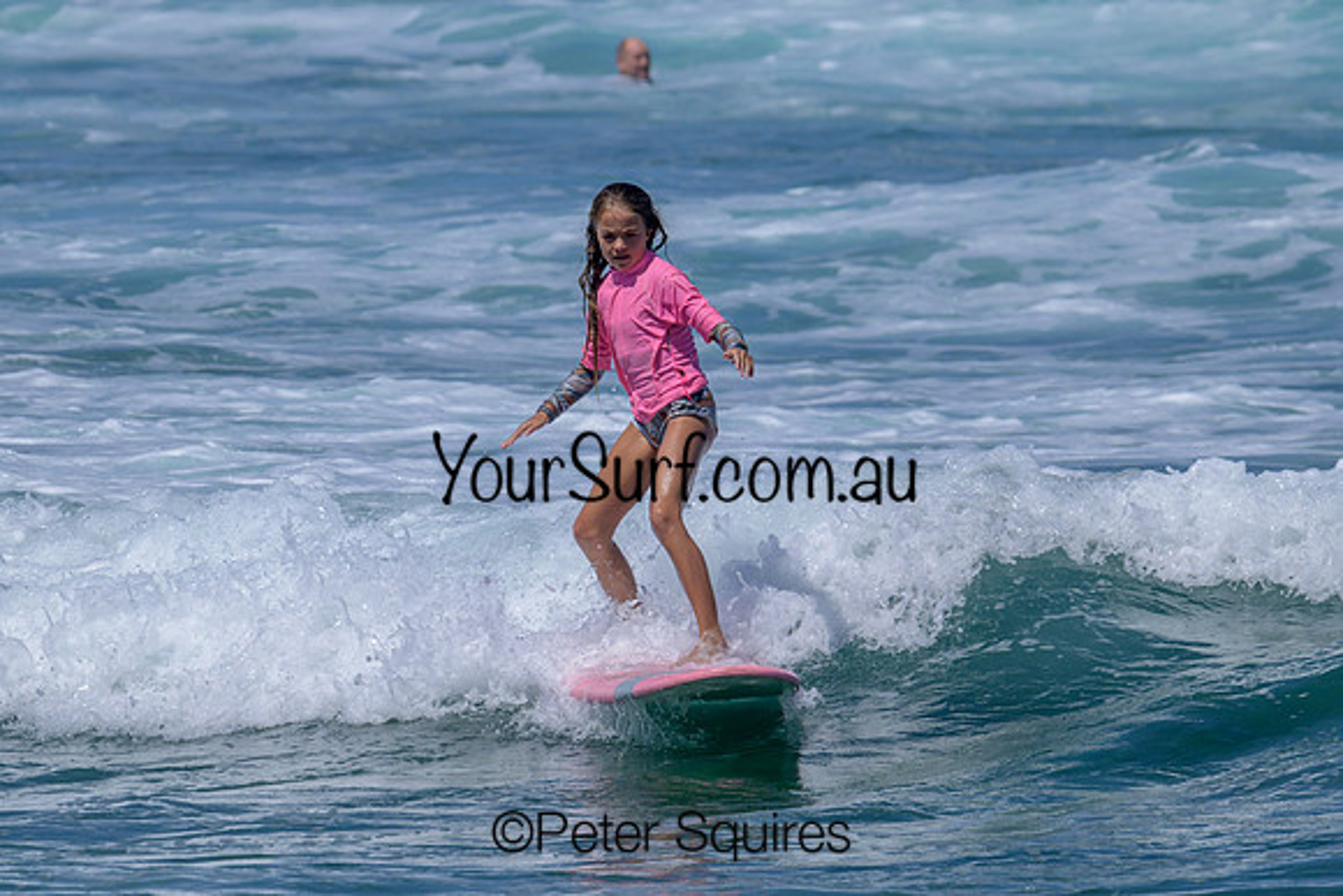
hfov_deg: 3.7
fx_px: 21037
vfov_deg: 2.4
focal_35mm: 564
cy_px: 440
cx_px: 760
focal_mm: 470
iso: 400
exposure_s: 1/2000
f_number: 11
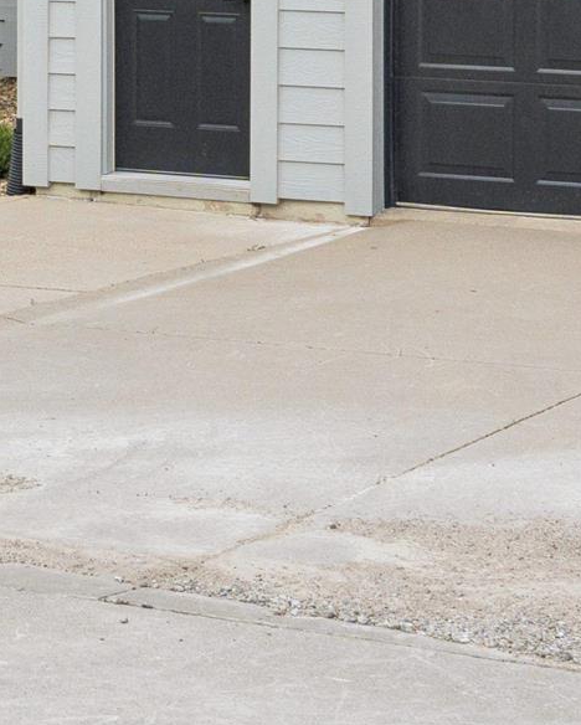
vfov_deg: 12.6
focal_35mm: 148
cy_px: -196
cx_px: 176
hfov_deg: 10.4
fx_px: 3178
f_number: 9
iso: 400
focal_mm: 30
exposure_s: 1/800
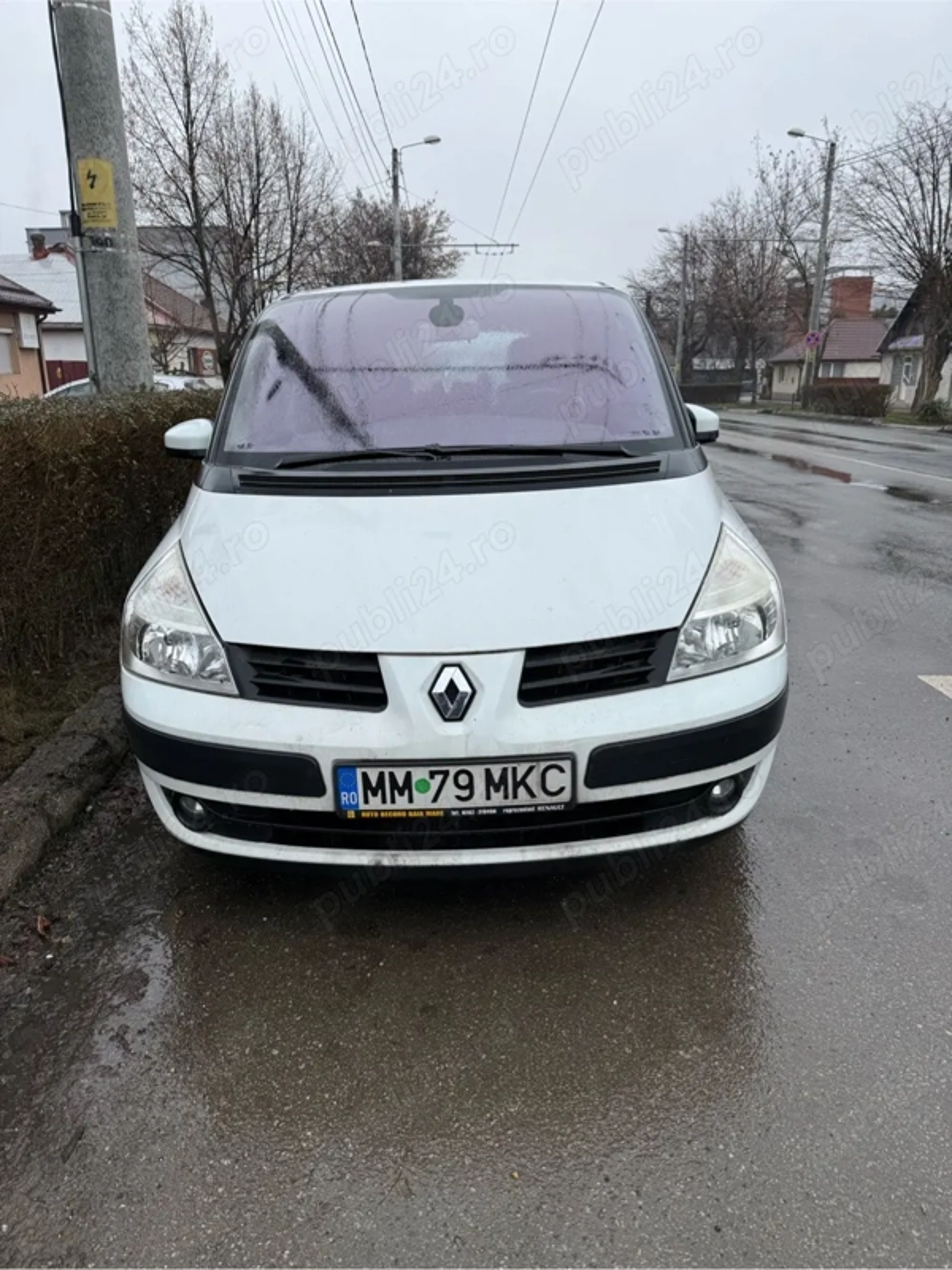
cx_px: 476
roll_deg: -0.2
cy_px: 635
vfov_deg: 71.6
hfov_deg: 56.8
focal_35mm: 24
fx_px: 880
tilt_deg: -16.2
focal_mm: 6.76
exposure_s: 1/1855
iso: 80
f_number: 1.78
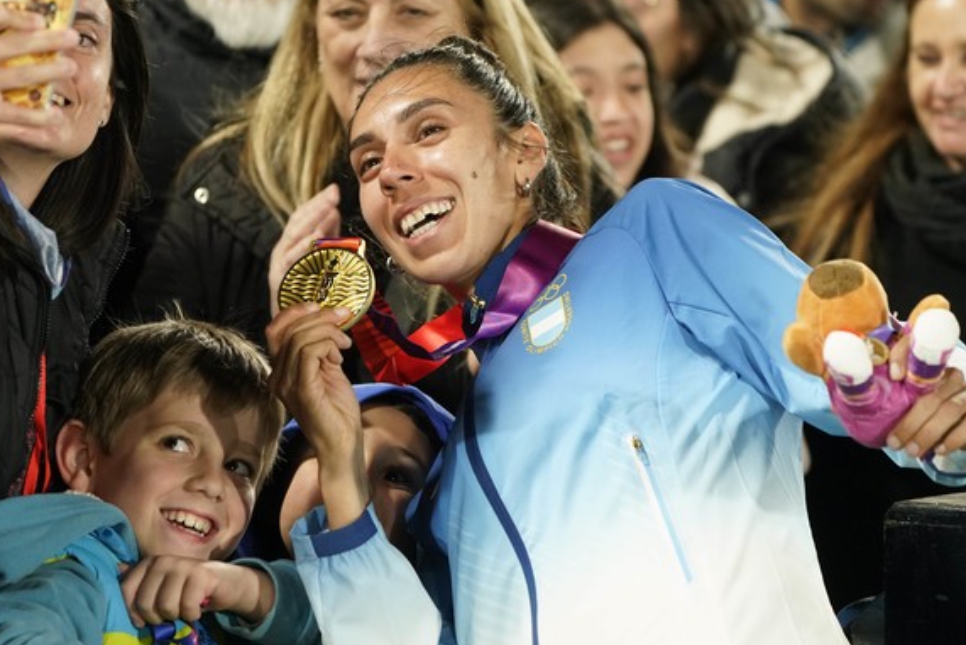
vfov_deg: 5.5
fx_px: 6763
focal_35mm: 252
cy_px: 247
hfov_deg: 8.2
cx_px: 455
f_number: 5.6
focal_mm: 200
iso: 4000
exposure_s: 1/160
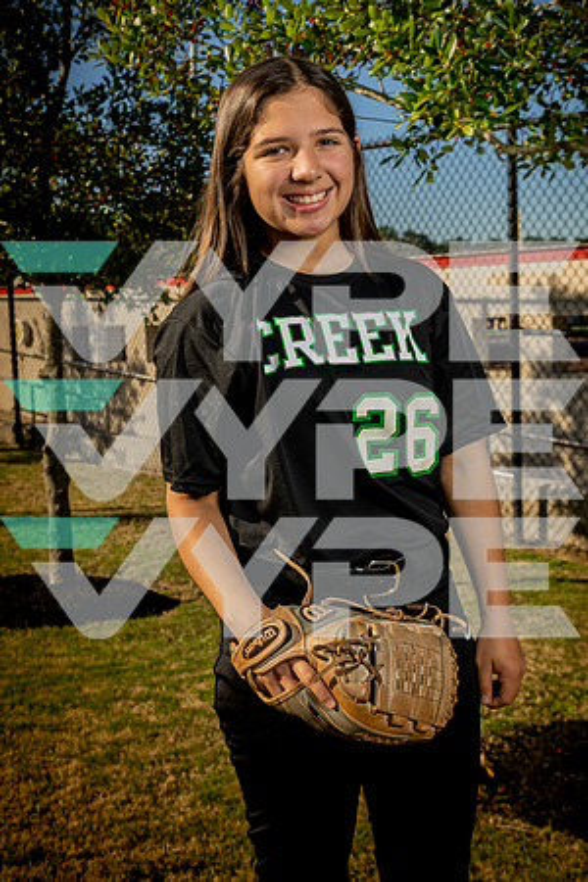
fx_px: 1249
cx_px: 294
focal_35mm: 51
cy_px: 441
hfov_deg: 26.5
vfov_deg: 38.9
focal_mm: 51
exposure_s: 1/250
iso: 125
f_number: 10
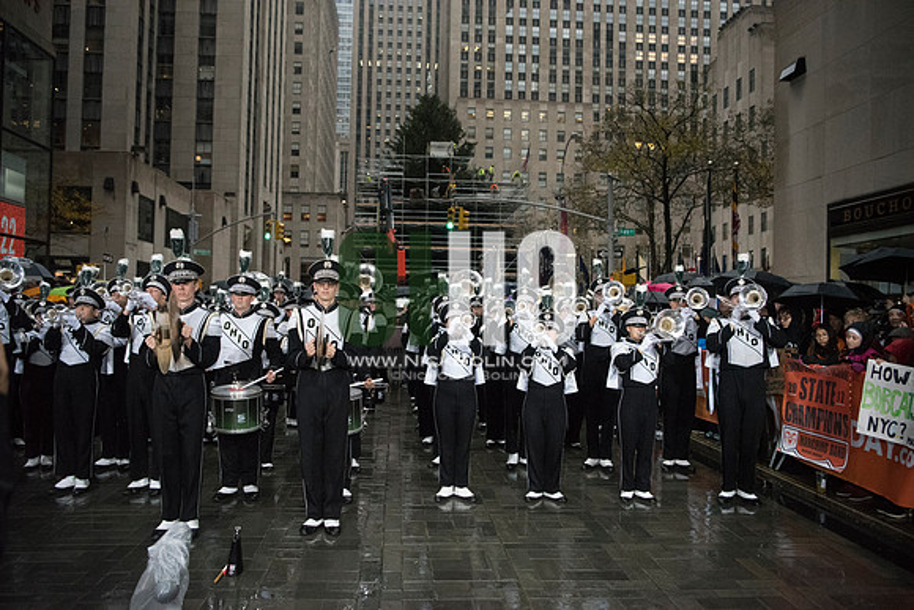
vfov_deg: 45.0
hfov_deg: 63.6
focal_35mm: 29
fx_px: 736
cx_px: 457
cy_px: 305
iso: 10000
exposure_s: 1/4000
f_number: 2.8
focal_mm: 29
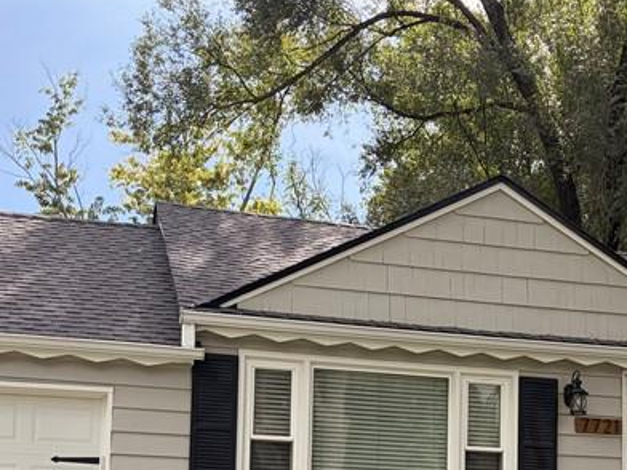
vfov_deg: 20.9
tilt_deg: +6.5
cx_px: 461
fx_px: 1232
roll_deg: +0.3
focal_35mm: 68
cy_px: 470
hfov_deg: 28.2
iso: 64
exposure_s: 1/1706
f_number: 1.6
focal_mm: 5.96
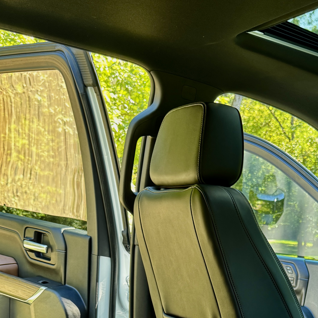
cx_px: 259
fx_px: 592
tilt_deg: -15.8
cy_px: 386
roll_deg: -4.3
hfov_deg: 29.3
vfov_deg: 26.5
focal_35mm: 57
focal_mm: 6.76
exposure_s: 1/75
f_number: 1.78
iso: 200
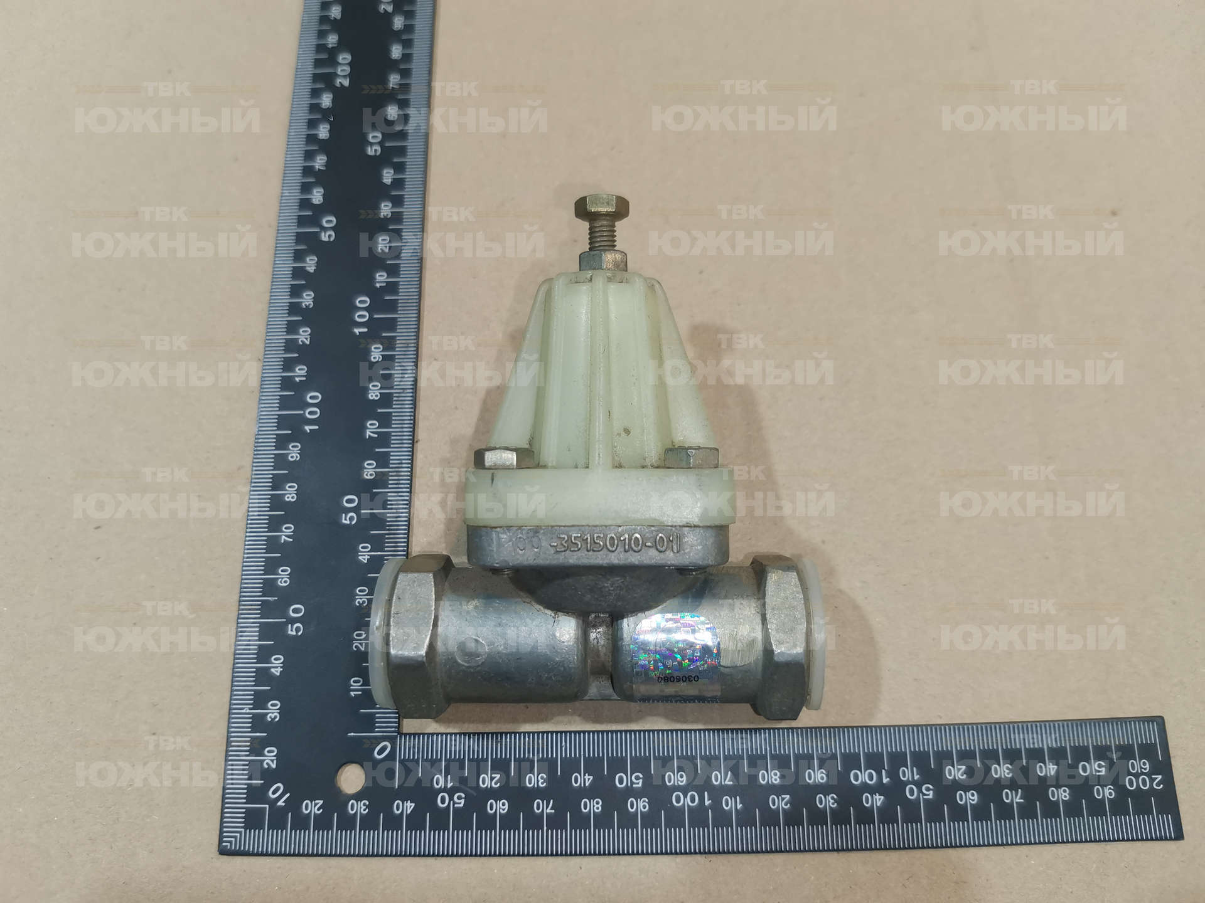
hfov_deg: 67.3
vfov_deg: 53.1
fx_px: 905
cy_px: 452
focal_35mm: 26
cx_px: 602
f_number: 1.4
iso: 160
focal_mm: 4.66
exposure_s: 1/100
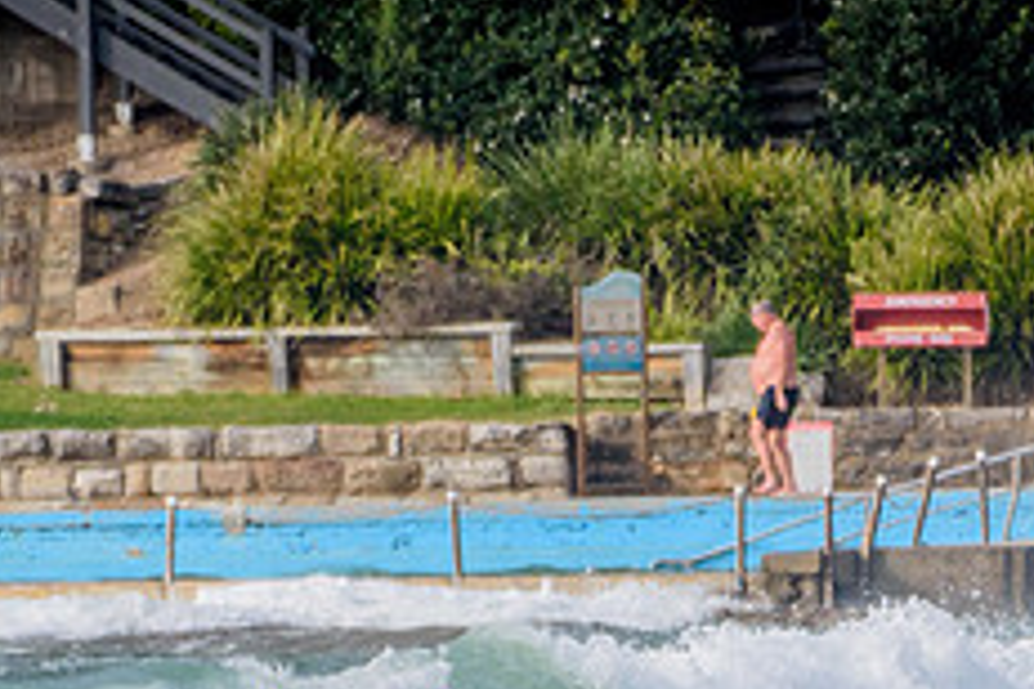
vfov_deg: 0.7
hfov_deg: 1.1
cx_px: 363
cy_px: 821
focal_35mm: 1884
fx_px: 54108
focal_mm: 500
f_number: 5.6
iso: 360
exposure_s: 1/2000
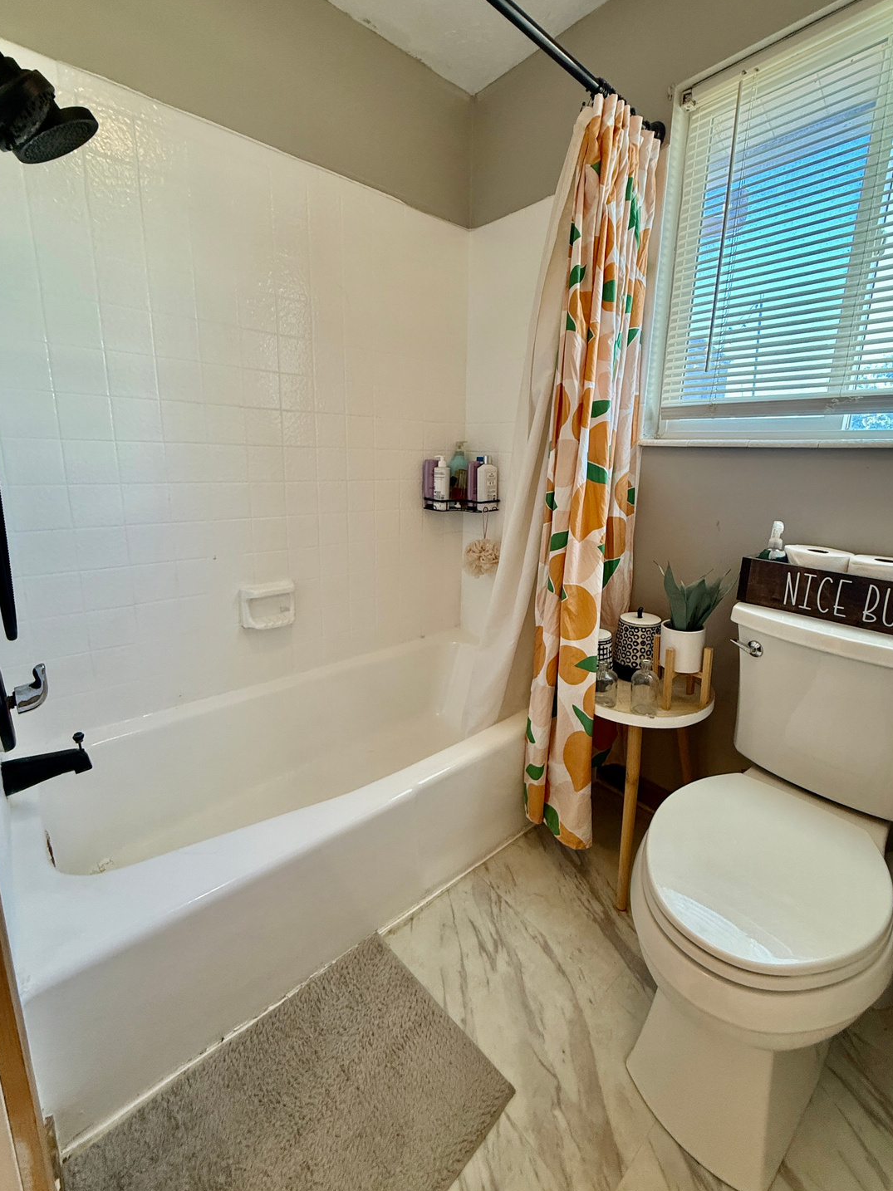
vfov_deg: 98.1
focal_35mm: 15
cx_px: 472
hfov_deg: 81.7
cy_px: 563
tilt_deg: -10.8
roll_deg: -3.6
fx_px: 516
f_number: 2.2
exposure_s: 1/60
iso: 200
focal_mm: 2.22
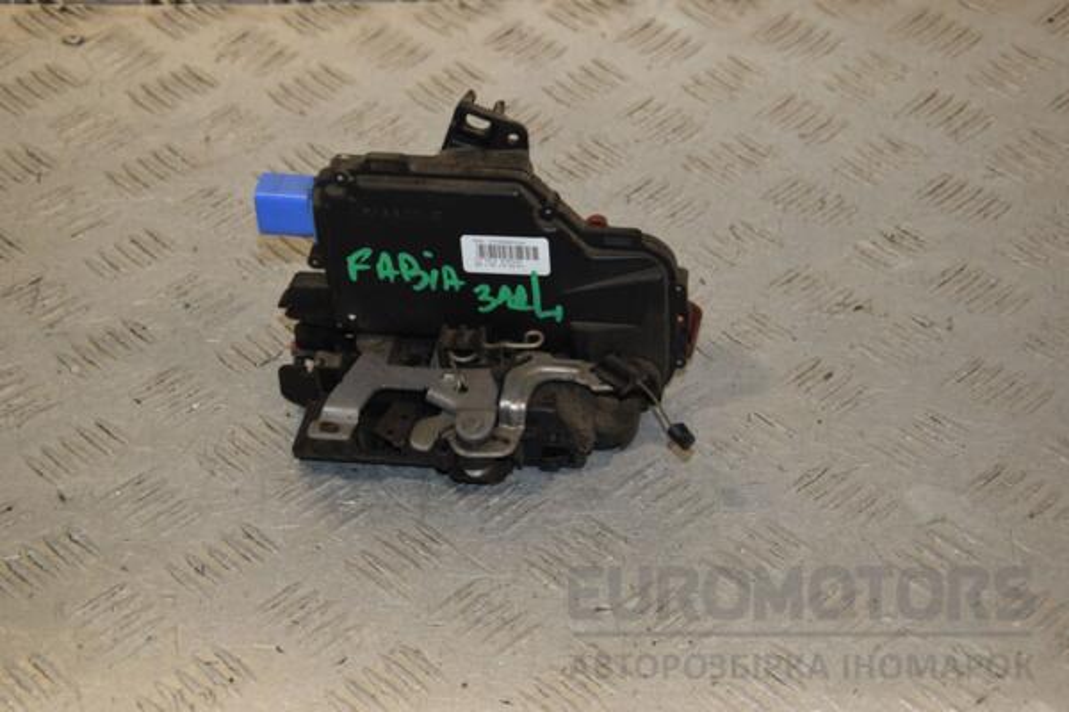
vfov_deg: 17.5
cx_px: 534
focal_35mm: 78
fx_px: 2316
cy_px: 356
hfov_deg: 26.0
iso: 800
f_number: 7.1
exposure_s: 1/200
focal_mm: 52
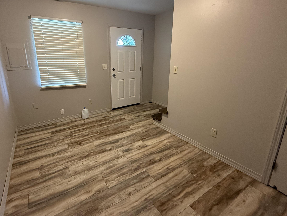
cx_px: 121
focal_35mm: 18
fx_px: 149
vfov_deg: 71.3
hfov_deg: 87.1
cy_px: 93
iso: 400
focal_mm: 2.22
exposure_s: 1/60
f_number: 2.2
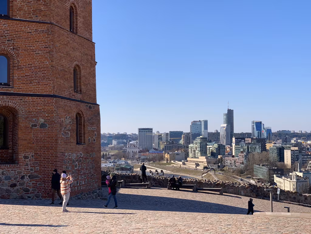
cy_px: 117
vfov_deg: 28.0
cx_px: 156
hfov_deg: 36.8
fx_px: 467
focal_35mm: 52
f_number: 2.4
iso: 16
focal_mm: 6
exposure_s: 1/1142
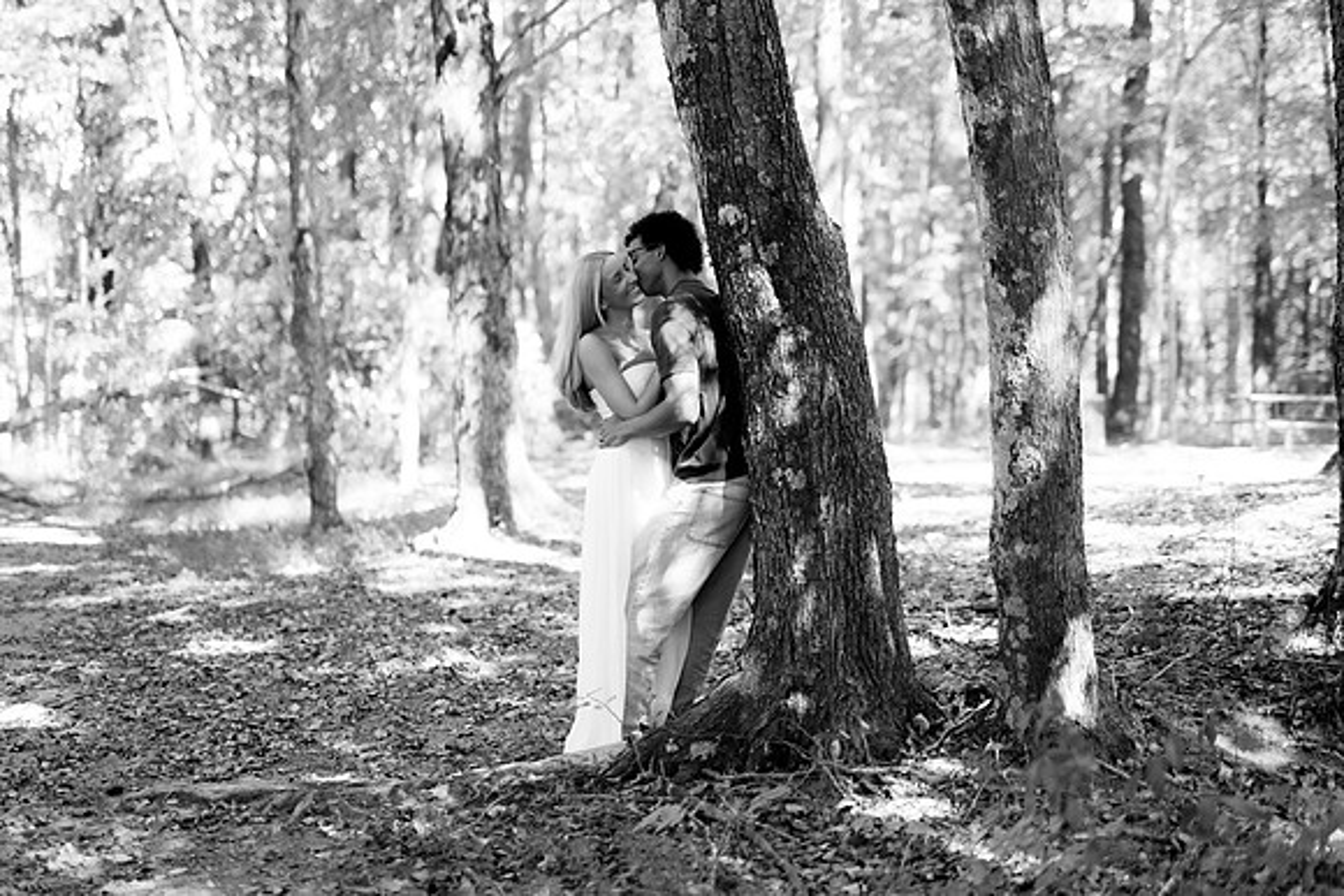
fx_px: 2092
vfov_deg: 24.2
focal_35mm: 56
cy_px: 444
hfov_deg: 35.6
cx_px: 664
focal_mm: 50
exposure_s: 1/200
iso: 125
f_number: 1.4
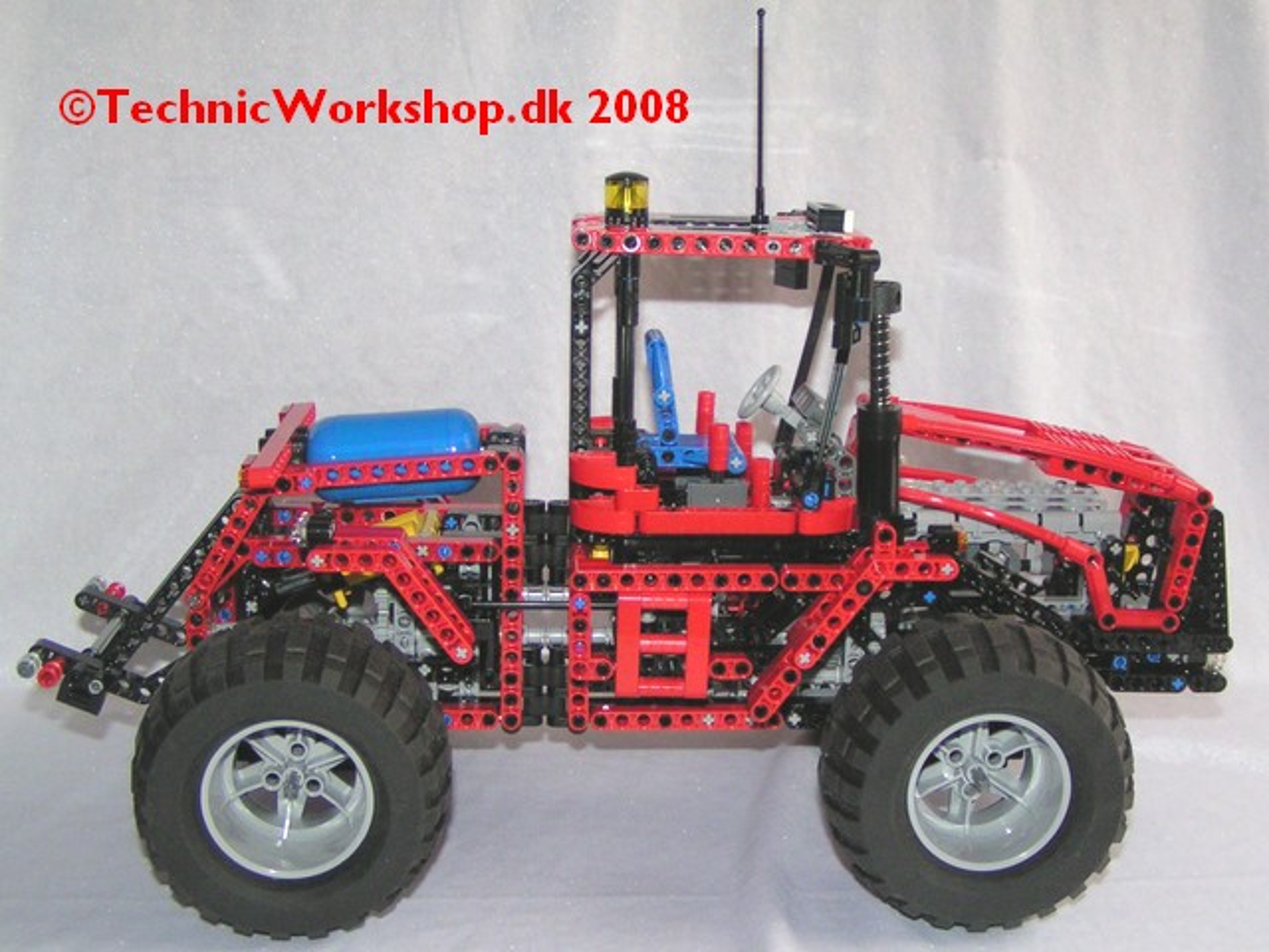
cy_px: 476
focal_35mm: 38
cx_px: 634
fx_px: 1393
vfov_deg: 37.7
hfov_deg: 49.0
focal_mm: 5.8
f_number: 2.8
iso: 200
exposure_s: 1/40
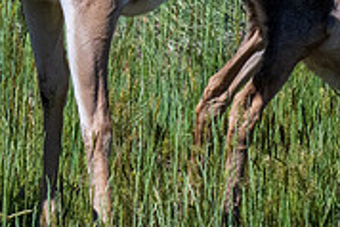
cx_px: -28
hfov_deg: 0.6
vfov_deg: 0.4
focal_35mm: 3371
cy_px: -50
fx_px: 31862
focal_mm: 560
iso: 640
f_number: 11
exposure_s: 1/1250
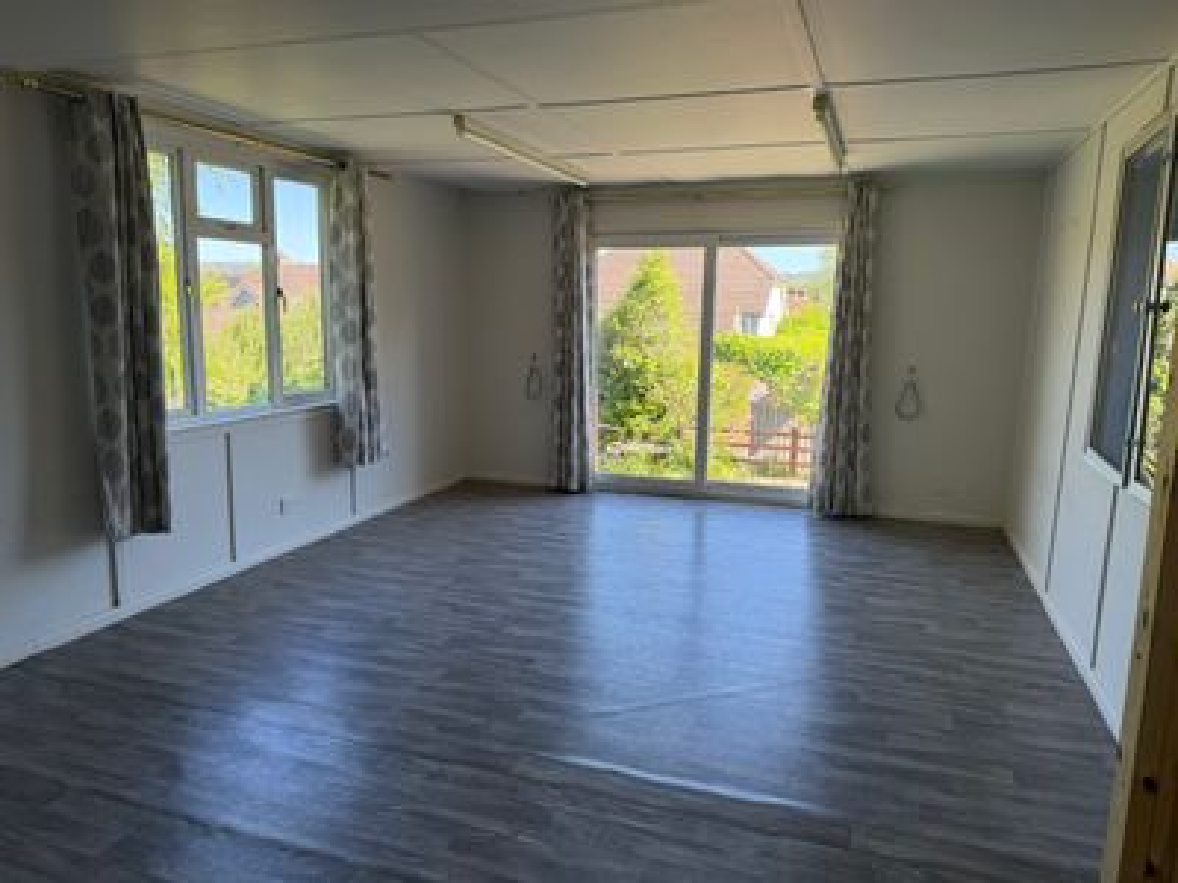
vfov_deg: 56.8
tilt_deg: -9.8
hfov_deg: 71.6
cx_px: 589
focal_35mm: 24
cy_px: 442
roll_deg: -1.1
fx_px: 817
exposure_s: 1/345
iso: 100
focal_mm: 6.76
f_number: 1.78
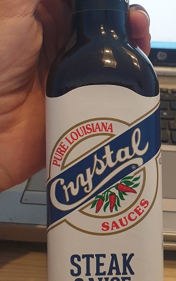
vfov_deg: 41.4
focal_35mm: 48
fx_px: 368
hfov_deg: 26.8
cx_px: 112
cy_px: 97
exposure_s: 1/25
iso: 250
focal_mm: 4.3
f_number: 2.4
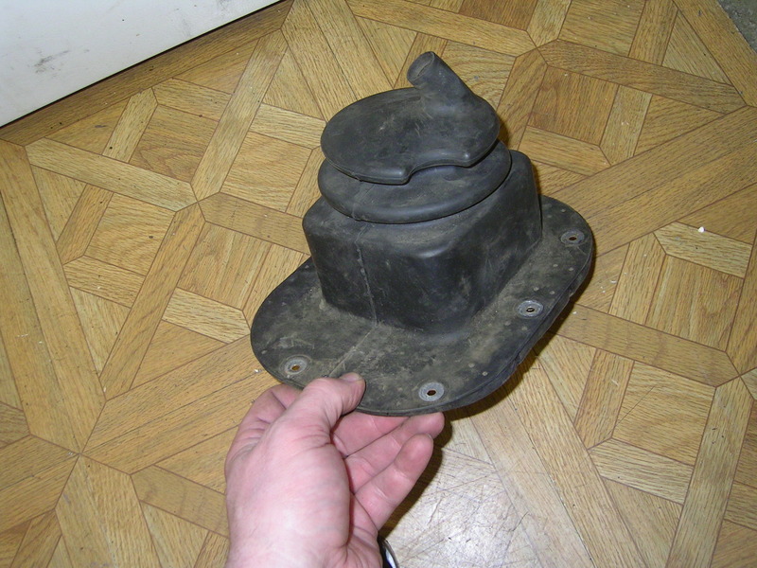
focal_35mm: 36
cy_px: 284
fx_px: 787
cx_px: 378
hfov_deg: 51.4
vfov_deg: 39.7
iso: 100
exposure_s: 1/30
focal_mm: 5.6
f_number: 2.8
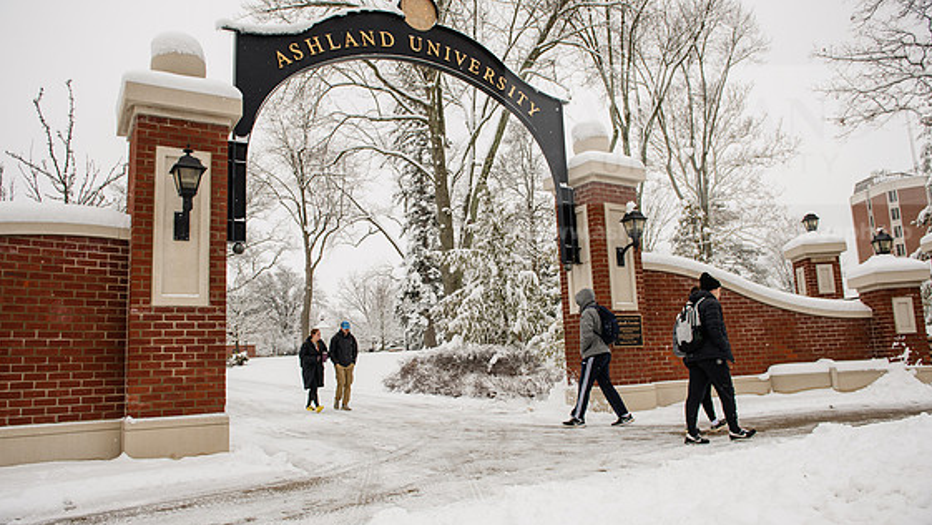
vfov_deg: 44.4
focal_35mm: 26
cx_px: 455
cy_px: 267
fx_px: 643
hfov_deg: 71.9
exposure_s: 1/500
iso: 125
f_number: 4
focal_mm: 24
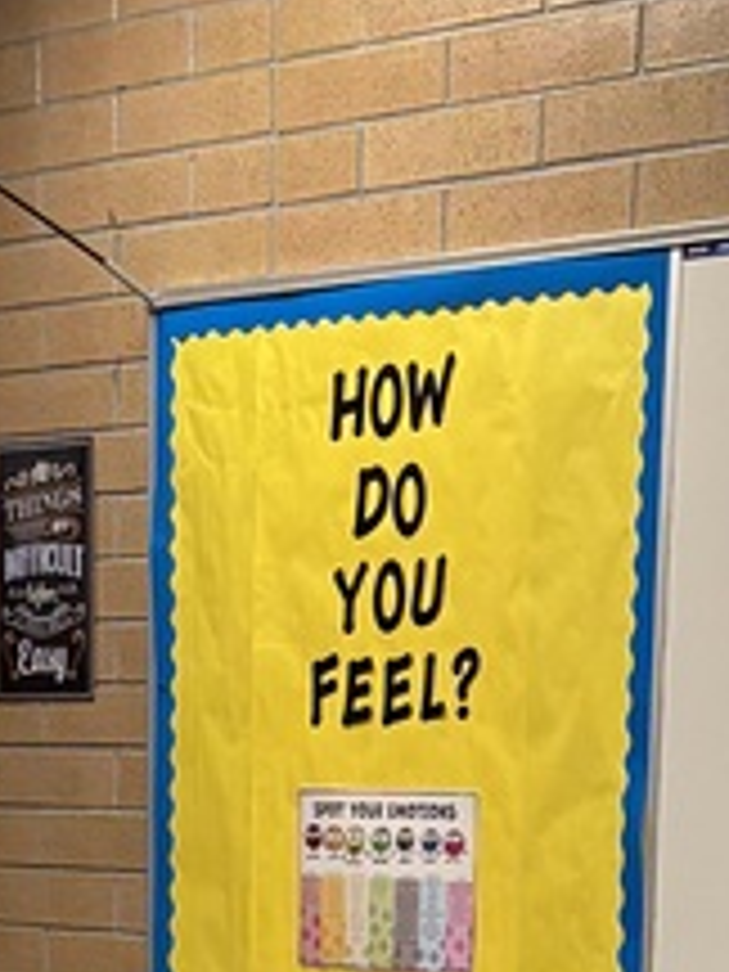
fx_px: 3454
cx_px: 832
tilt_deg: -14.5
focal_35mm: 123
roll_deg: -3.9
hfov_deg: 11.8
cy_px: 1850
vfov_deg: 13.9
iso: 160
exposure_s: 1/59
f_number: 1.6
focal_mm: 5.96
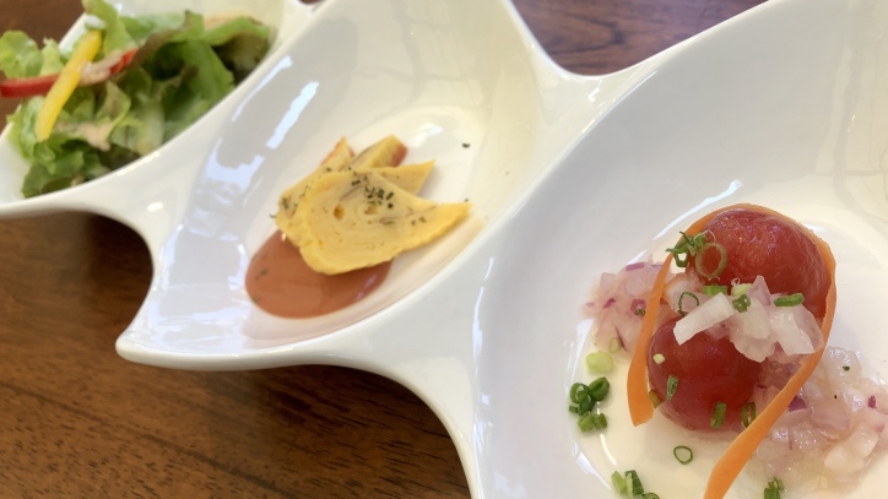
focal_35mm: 31
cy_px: 223
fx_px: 730
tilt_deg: -46.5
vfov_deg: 37.7
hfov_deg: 62.6
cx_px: 448
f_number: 1.8
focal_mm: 3.99
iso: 20
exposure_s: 1/182
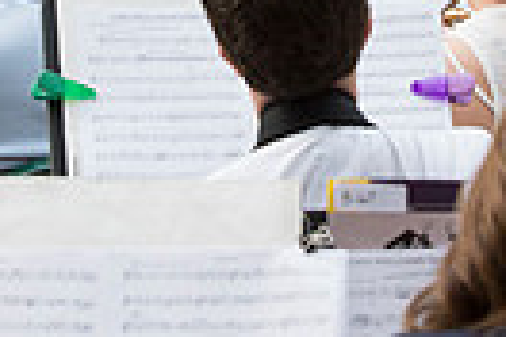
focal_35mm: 308
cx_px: 276
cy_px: -314
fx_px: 4329
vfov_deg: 4.4
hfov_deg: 6.7
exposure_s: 1/250
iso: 2500
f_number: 10
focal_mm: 70
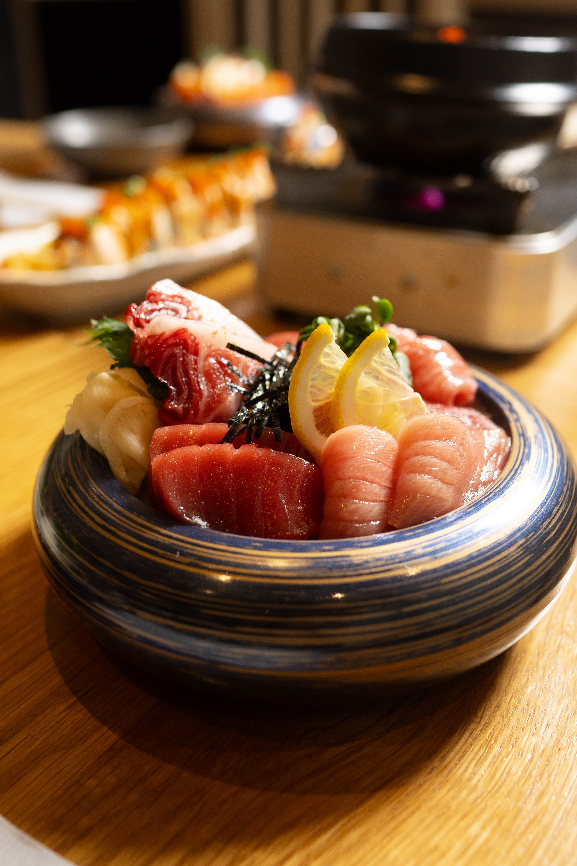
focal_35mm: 36
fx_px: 865
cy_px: 433
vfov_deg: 53.1
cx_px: 288
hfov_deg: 36.9
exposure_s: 1/250
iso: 500
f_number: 2.8
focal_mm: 24
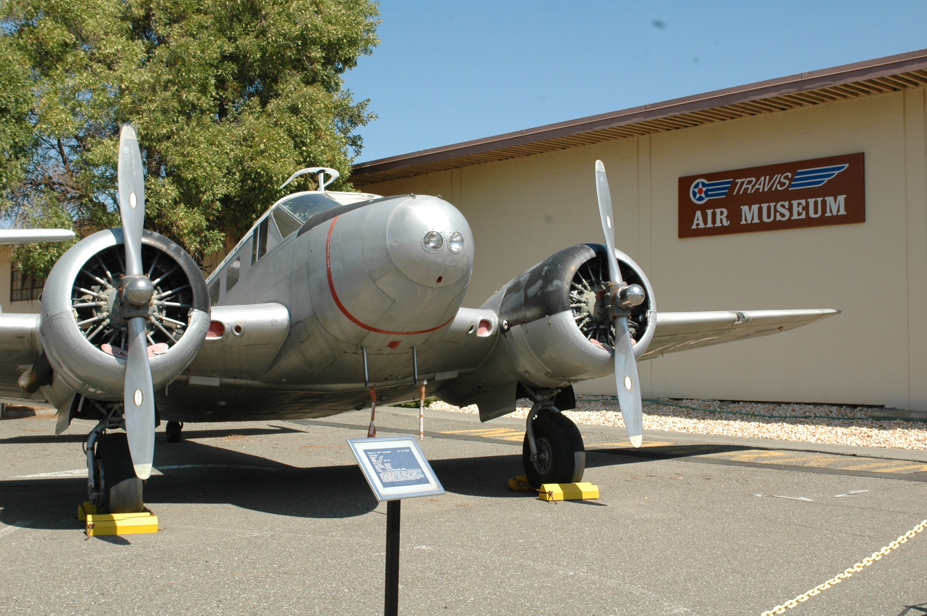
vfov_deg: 31.8
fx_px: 1081
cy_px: 308
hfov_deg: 46.4
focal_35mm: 42
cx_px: 464
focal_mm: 28
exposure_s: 1/500
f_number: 11
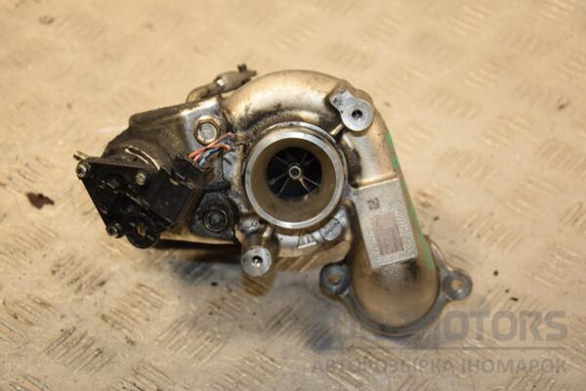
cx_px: 293
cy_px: 196
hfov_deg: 23.4
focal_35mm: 87
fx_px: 1416
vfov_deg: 15.7
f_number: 5
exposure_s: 1/200
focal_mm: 58
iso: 800
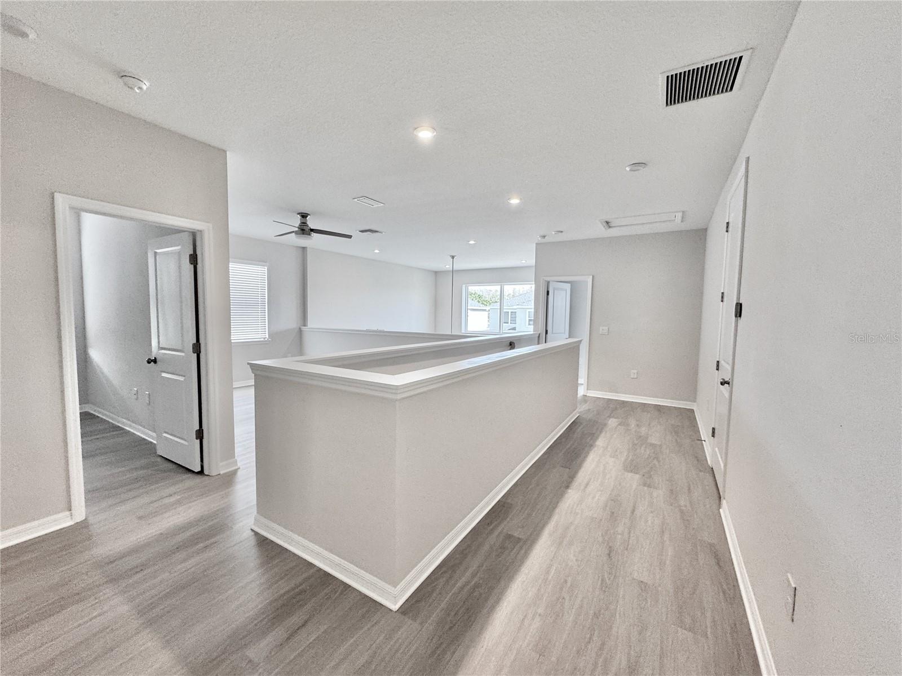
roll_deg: -1.2
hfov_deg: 102.1
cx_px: 451
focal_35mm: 14
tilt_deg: -3.6
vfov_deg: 85.7
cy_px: 338
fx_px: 365
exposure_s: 1/120
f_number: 2.2
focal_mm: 2.22
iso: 125
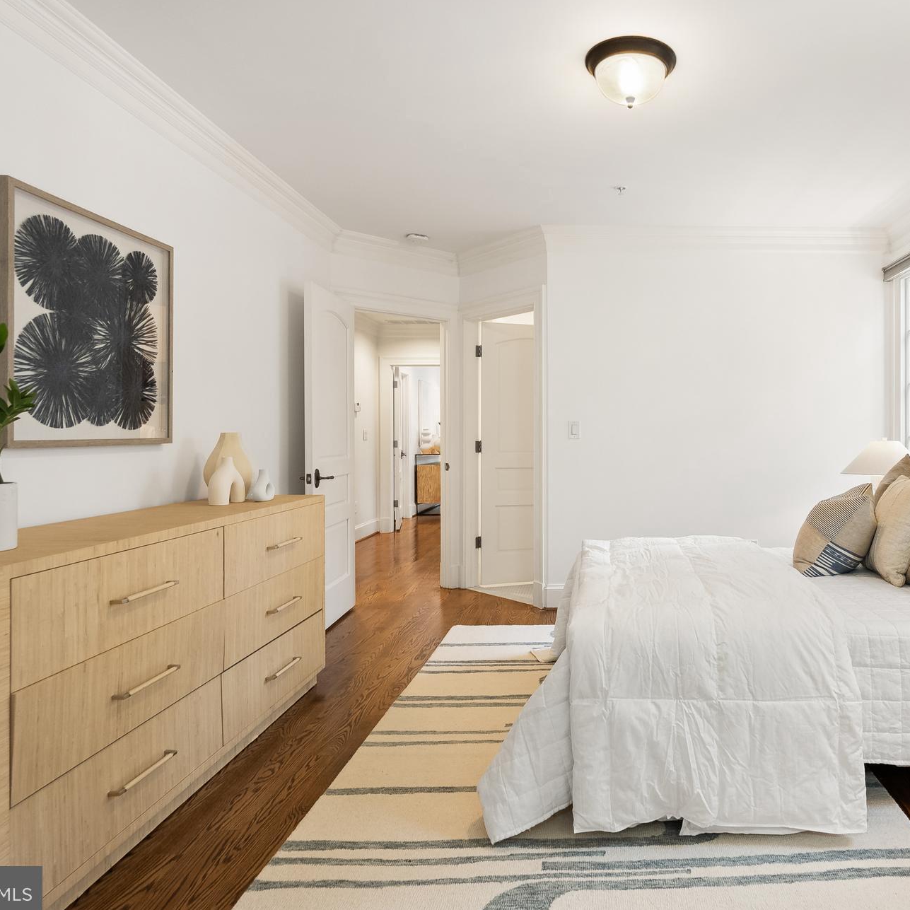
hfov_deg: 64.0
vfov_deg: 65.7
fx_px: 704
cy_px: 434
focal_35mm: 24
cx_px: 609
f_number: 5
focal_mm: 17.5
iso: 800
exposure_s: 1/25
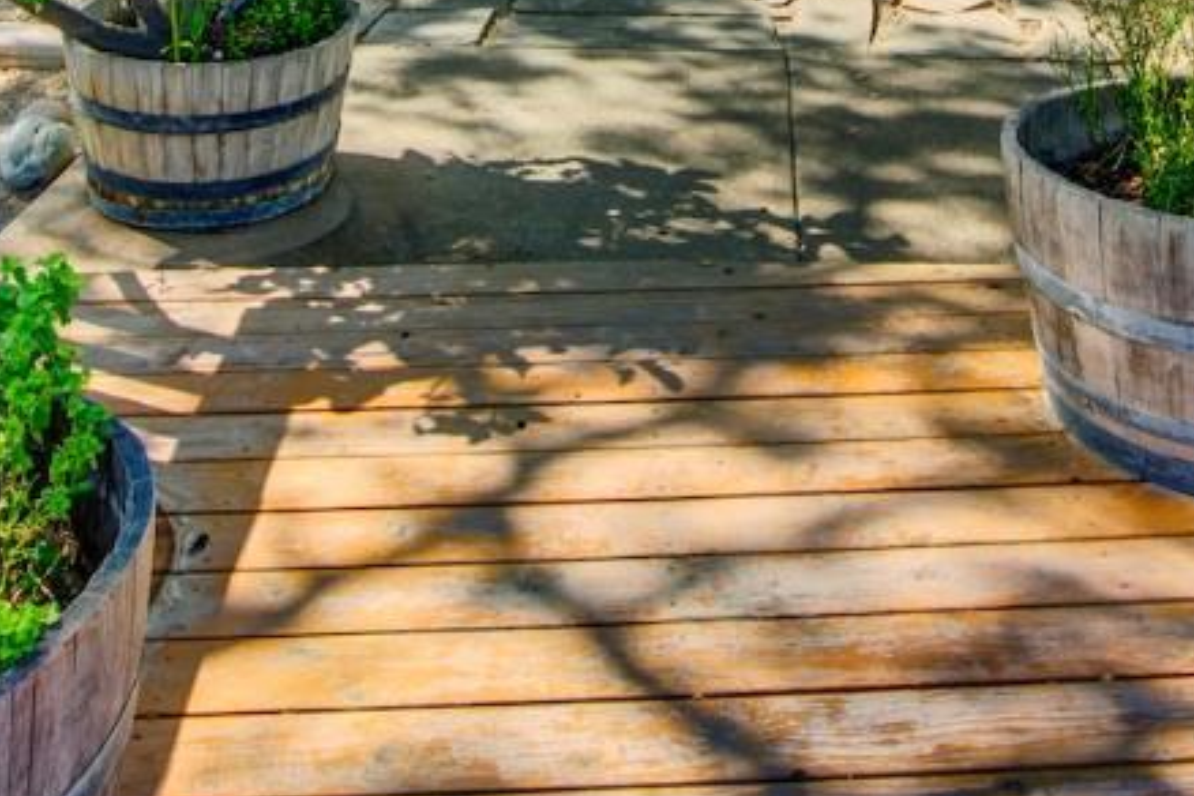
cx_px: 709
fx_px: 1592
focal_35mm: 48
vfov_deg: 22.6
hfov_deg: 41.0
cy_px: -420
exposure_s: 1/25
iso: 100
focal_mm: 14
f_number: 14
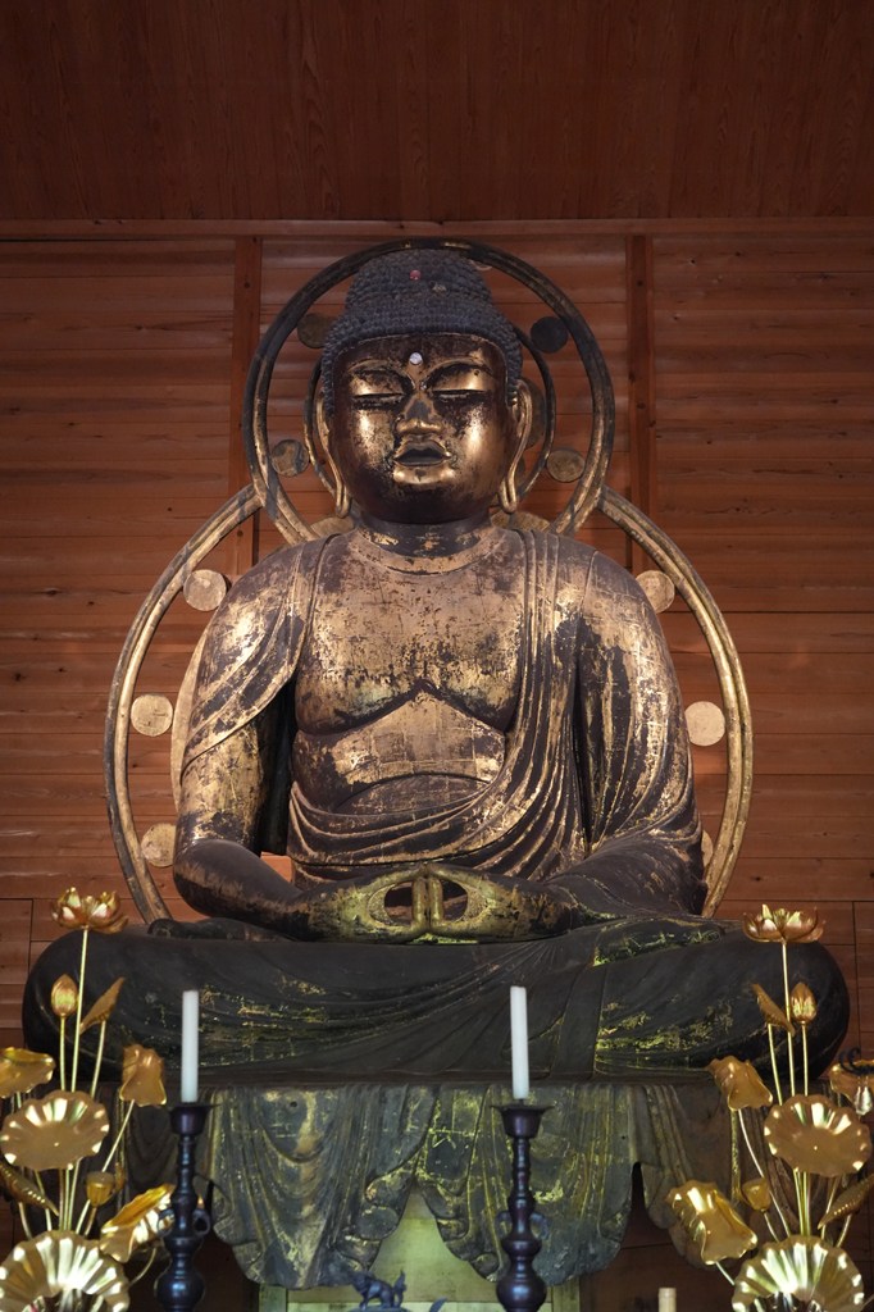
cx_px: 437
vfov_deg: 42.8
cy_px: 656
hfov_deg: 29.2
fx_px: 1676
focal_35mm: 46
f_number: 4
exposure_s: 1/160
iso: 10000
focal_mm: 46
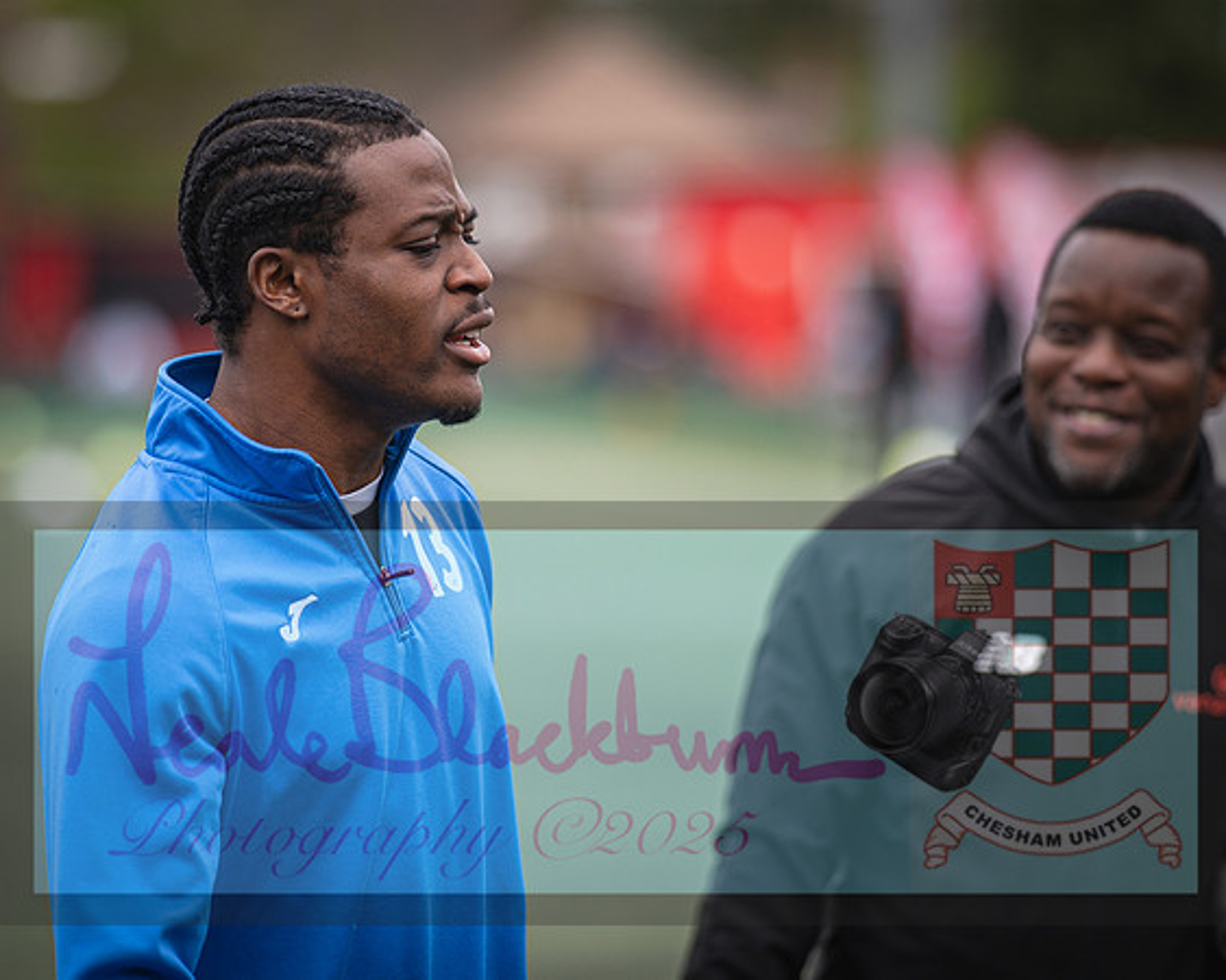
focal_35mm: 254
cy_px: 437
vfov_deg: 6.1
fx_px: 9201
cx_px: 472
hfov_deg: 7.6
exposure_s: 1/1900
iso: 100
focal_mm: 135
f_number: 1.8
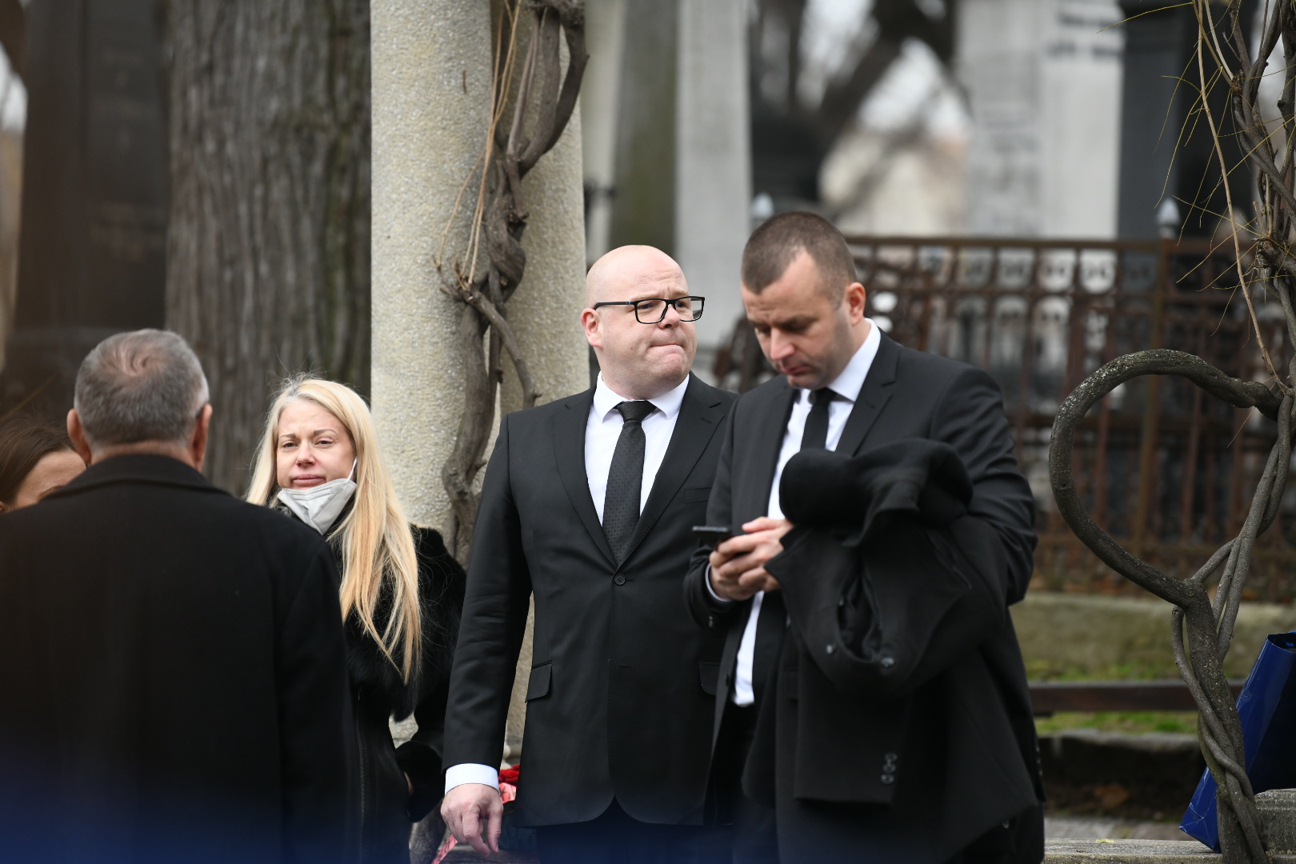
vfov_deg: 6.9
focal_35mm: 200
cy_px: 432
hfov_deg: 10.3
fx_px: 7199
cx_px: 648
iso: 1000
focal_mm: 200
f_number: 3.5
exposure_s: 1/1000
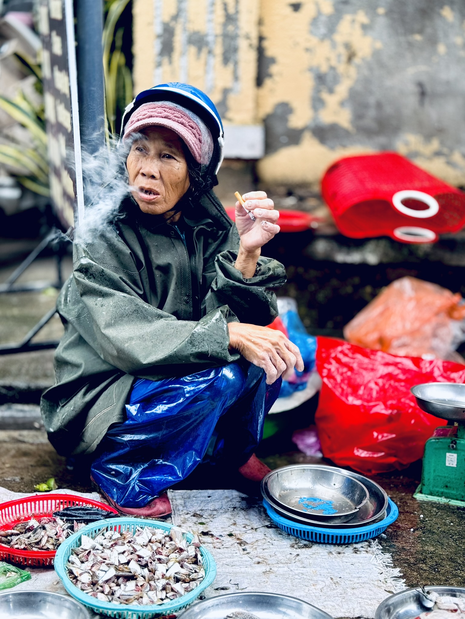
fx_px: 860
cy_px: 310
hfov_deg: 30.3
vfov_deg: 39.7
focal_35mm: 48
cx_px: 232
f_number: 1.78
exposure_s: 1/50
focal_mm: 6.76
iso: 125
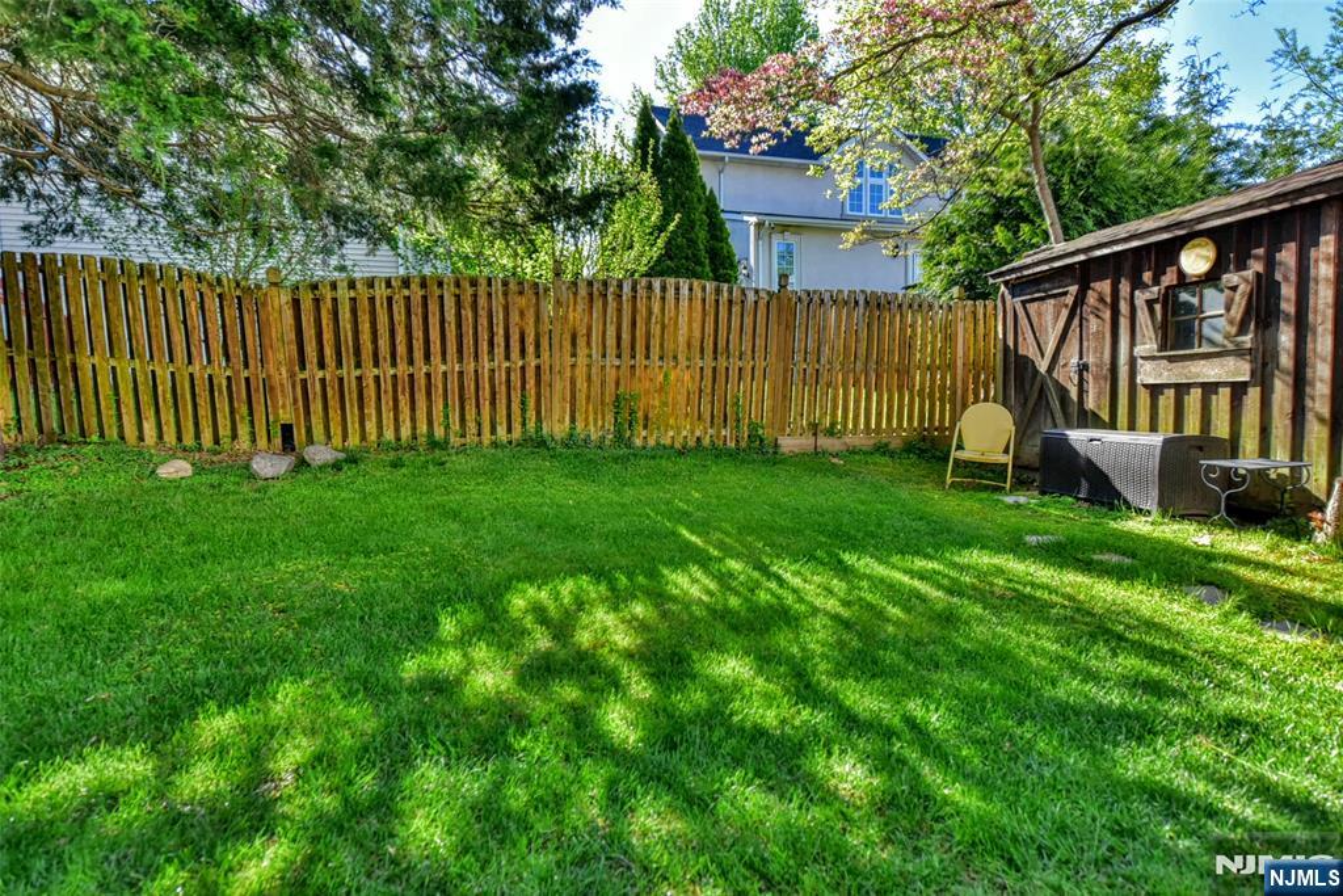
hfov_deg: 86.9
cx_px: 672
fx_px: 709
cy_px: 448
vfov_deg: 64.6
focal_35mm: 19
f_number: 4.5
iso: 1250
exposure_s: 1/1600
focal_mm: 19
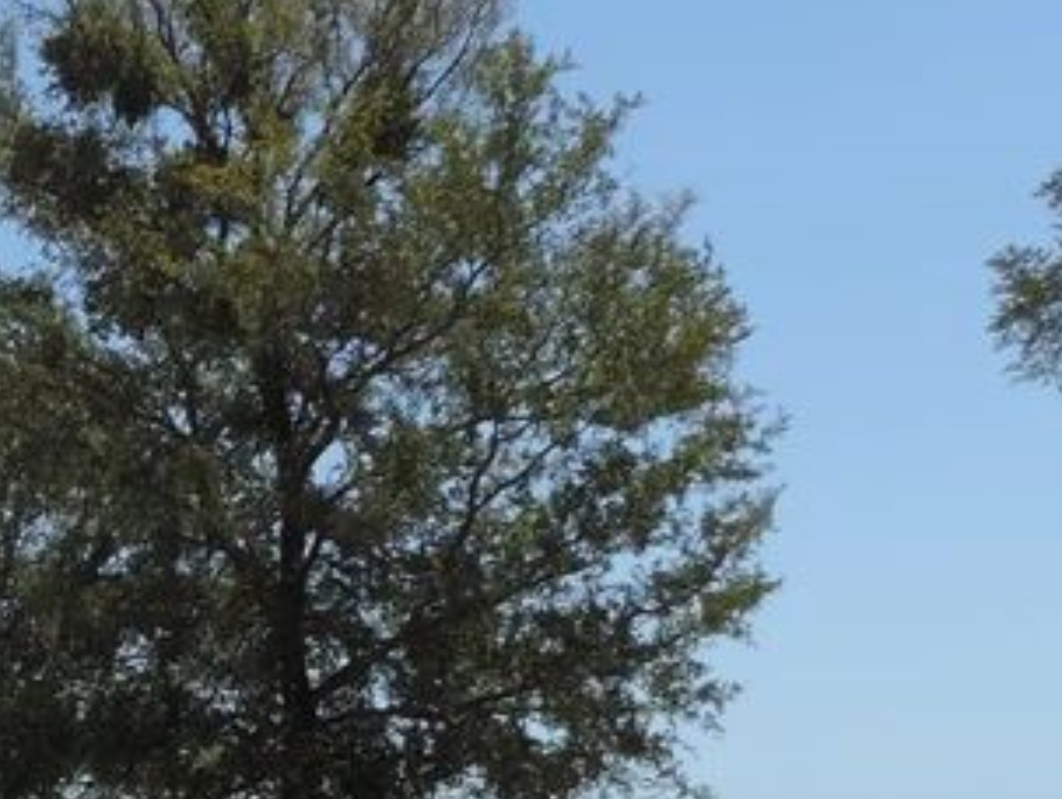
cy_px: 820
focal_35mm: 81
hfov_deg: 21.9
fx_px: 2488
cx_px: -284
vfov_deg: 17.8
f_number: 3
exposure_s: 1/1250
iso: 80
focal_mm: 4.3
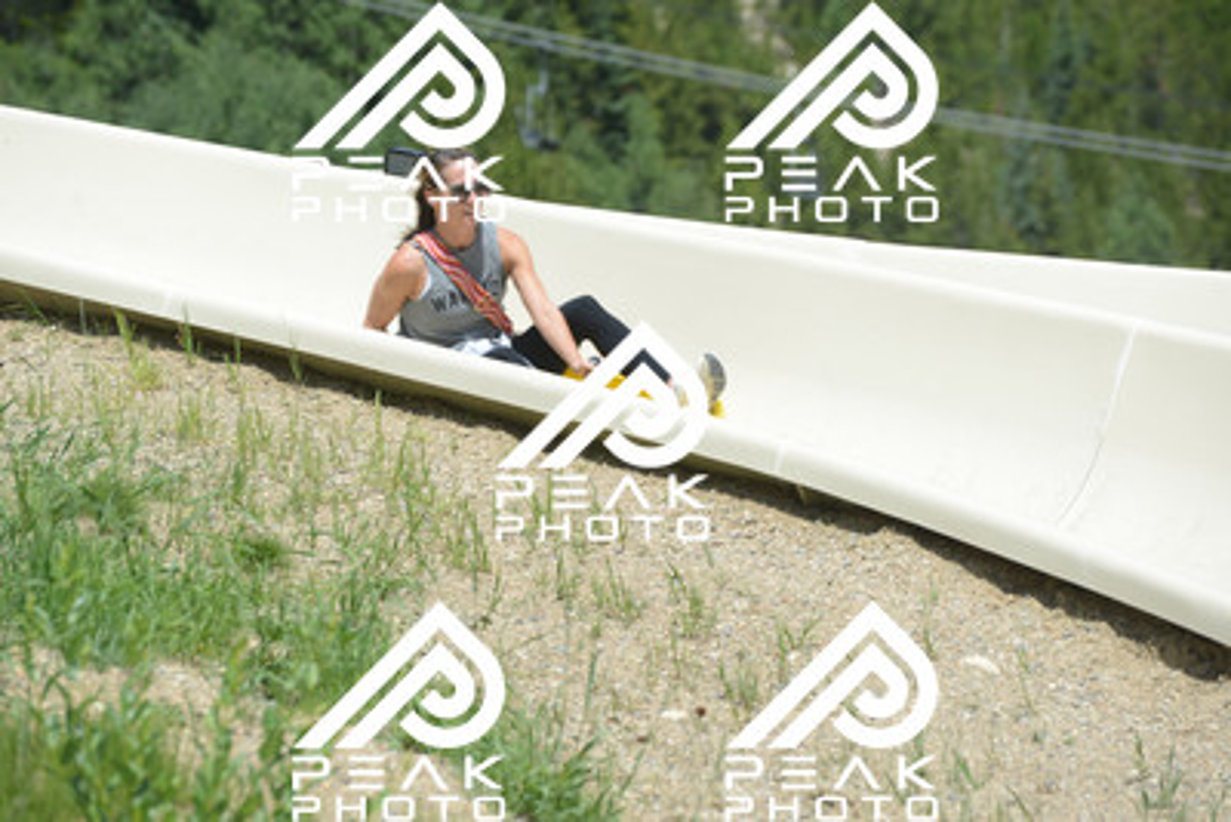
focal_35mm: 195
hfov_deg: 10.5
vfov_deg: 7.0
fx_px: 6670
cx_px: 616
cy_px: 411
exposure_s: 1/640
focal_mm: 195
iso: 220
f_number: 6.3
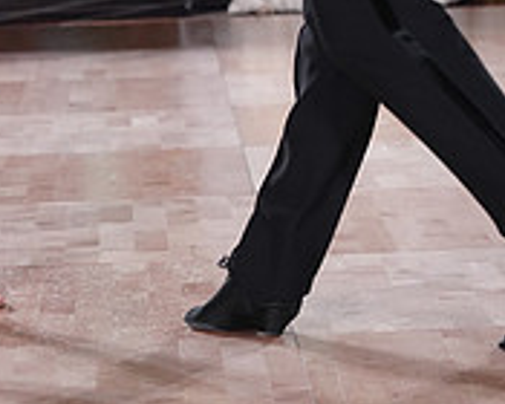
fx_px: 3961
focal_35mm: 265
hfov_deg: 7.3
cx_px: 212
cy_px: -237
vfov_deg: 5.8
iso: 2000
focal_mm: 85
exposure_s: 1/400
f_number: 4
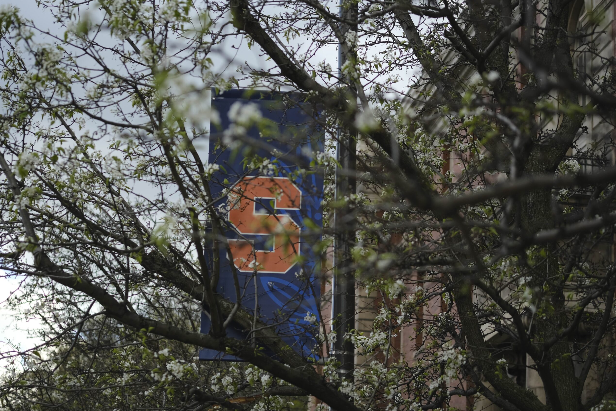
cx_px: 307
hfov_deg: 22.4
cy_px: 204
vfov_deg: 15.0
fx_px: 1557
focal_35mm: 91
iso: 200
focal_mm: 60
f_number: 2.4
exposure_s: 1/1100
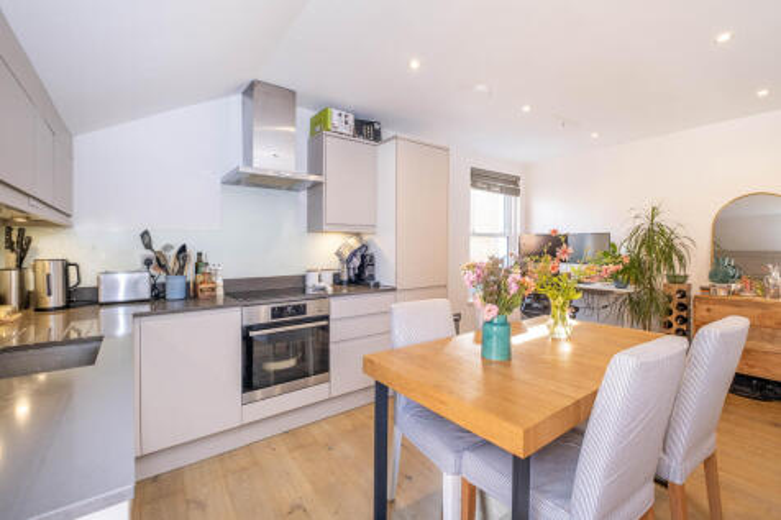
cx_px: 390
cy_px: 260
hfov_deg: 100.4
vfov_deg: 77.3
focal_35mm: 15
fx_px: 325
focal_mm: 10
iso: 400
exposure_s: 1/15
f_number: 6.4
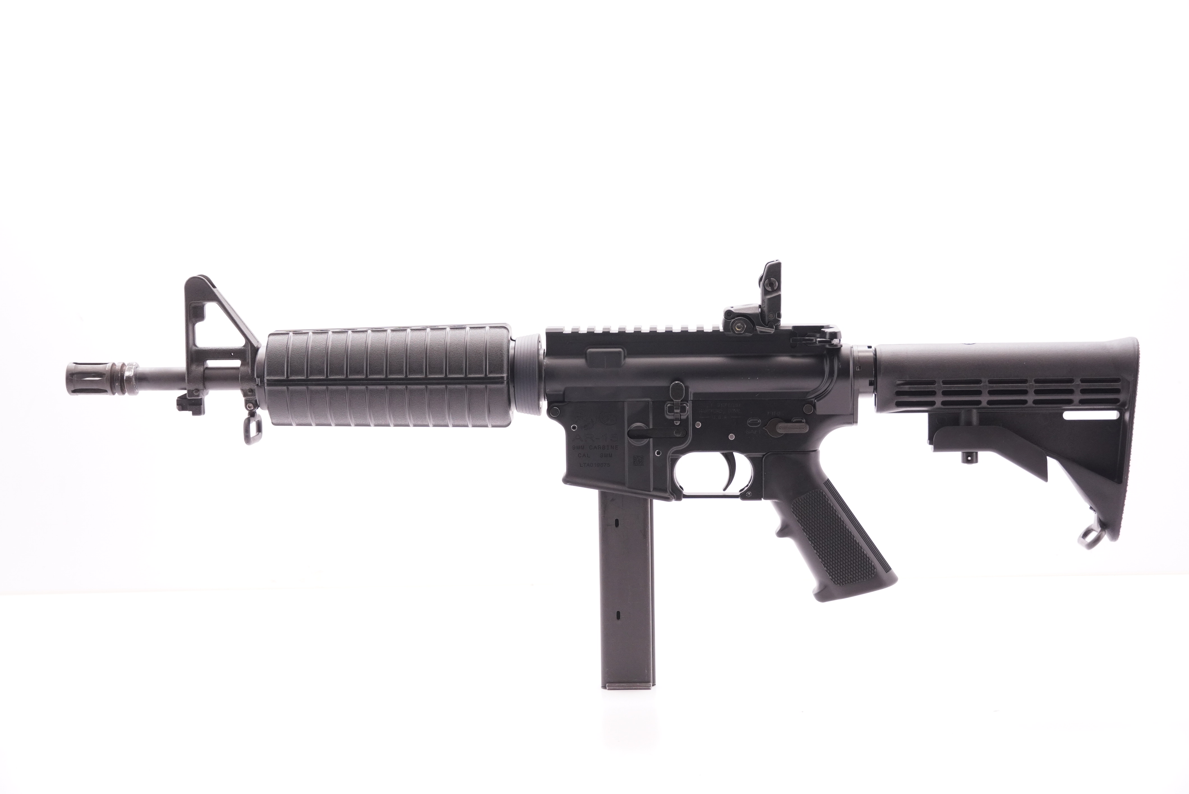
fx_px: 2082
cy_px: 397
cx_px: 594
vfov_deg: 21.6
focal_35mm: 63
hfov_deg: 31.9
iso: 1000
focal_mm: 42
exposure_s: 1/125
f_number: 5.6
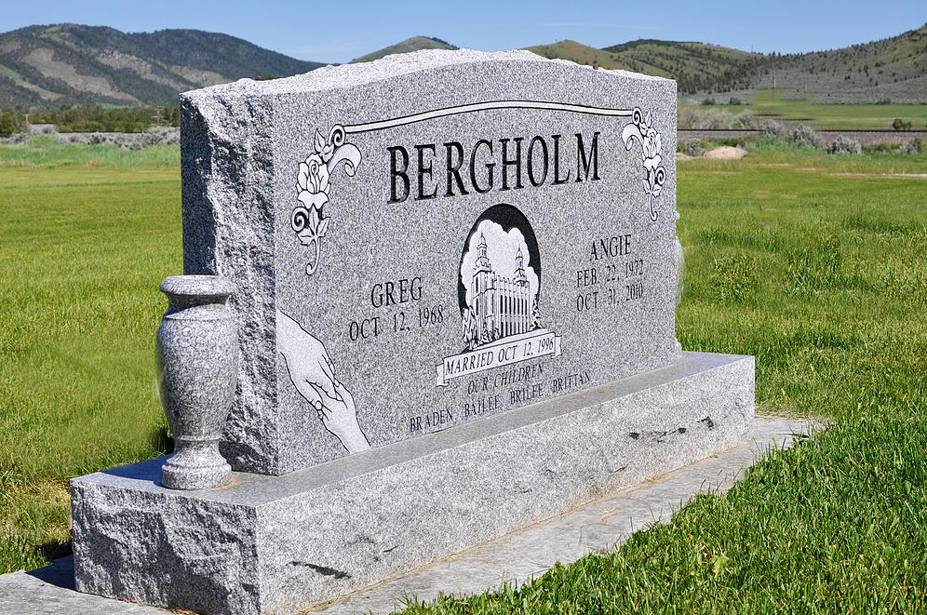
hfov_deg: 37.9
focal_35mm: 52
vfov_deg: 25.7
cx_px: 464
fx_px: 1350
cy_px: 308
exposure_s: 1/640
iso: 200
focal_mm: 35
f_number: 8
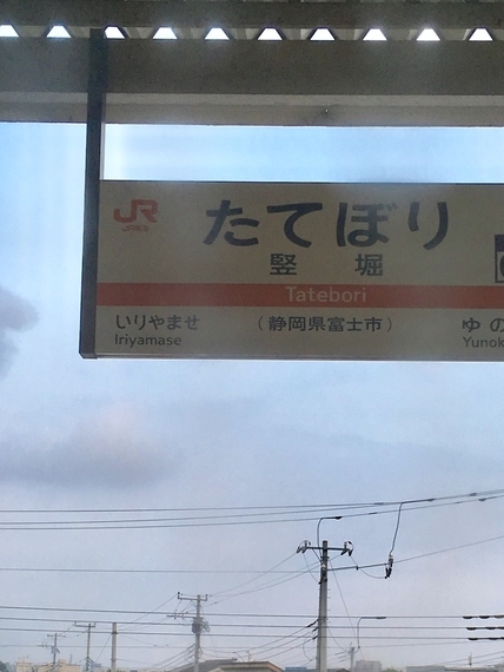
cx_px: 312
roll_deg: -0.6
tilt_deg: +7.8
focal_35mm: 61
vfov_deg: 31.1
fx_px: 1183
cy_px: 503
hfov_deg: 24.0
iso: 25
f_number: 2.2
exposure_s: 1/268
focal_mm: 4.15
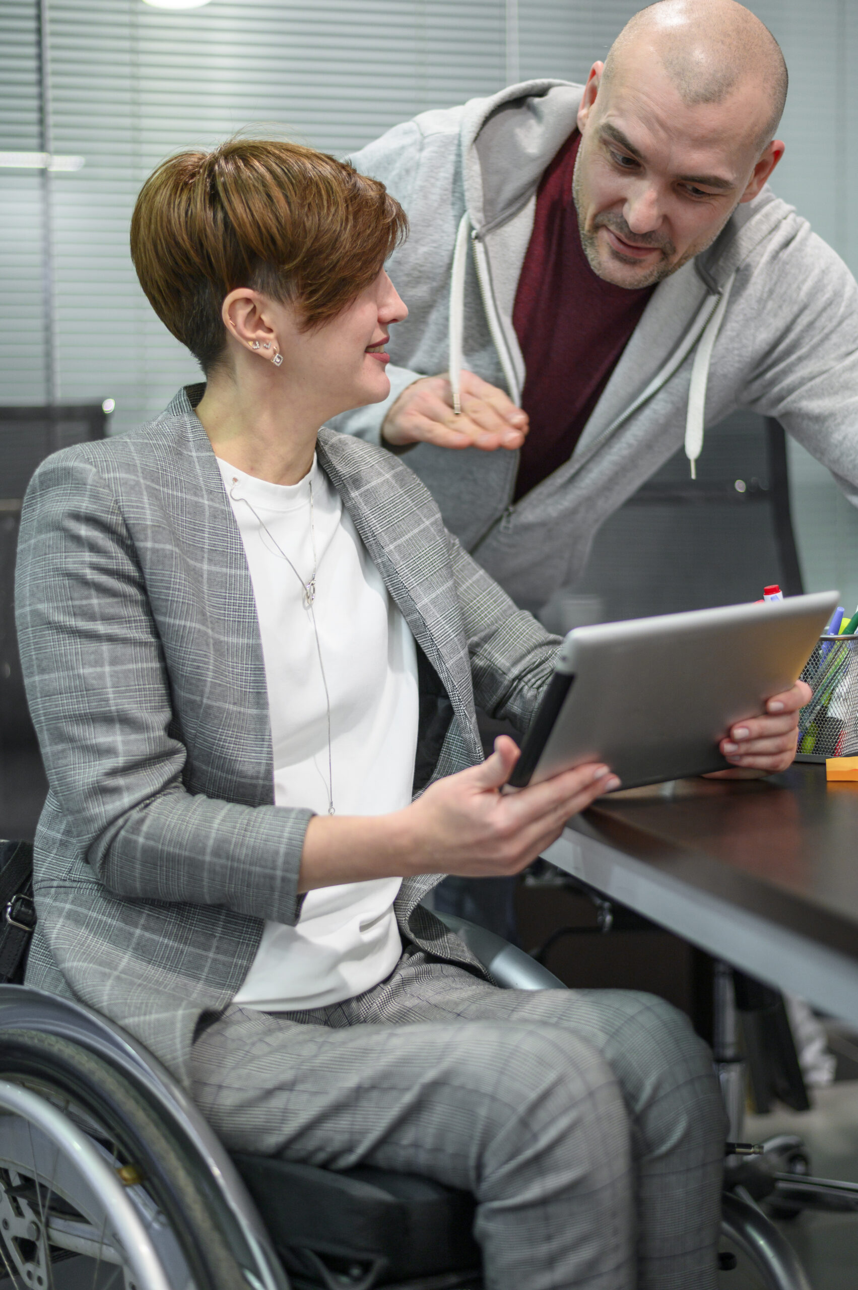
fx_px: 1790
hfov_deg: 27.0
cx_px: 429
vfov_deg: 39.6
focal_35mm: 50
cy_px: 645
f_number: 1.8
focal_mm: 50
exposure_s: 1/60
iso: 400
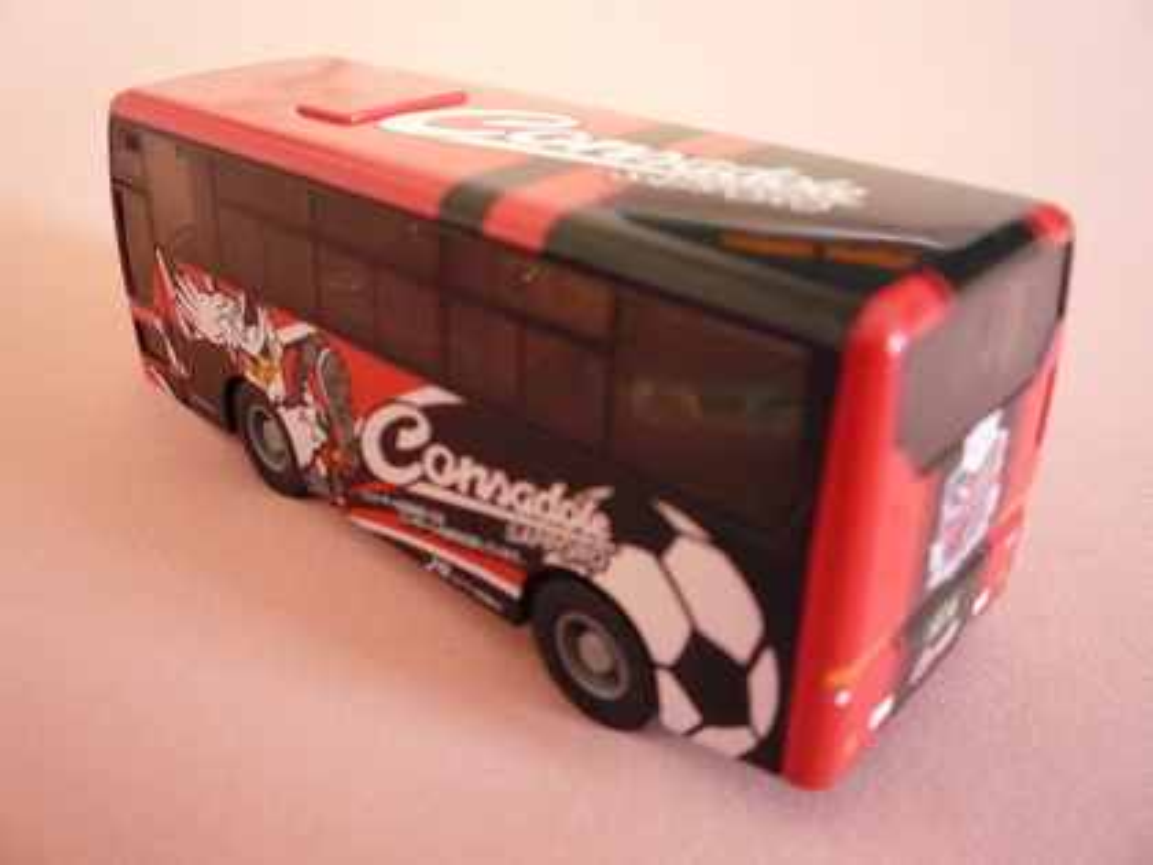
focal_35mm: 30
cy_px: 432
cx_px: 576
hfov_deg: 60.0
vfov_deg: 46.8
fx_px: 999
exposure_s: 1/8
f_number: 3.3
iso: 400
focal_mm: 5.2
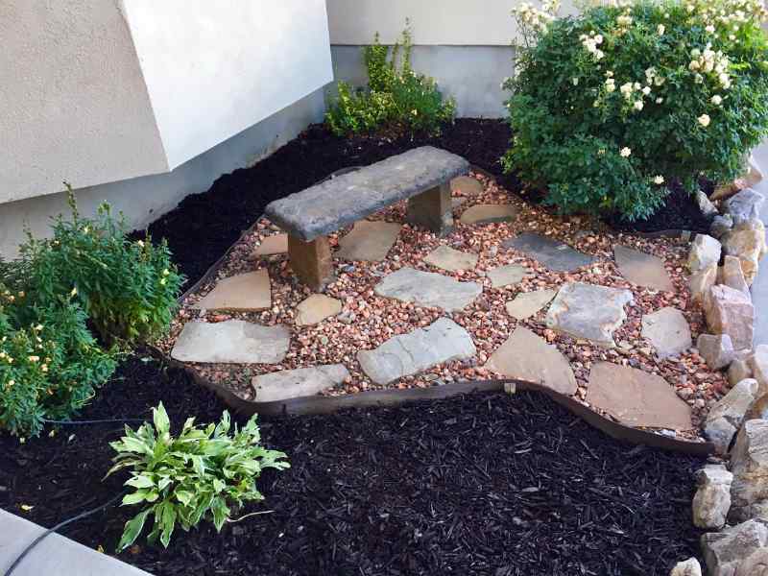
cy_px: 288
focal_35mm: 29
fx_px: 643
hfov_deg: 61.7
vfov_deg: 48.2
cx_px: 384
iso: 32
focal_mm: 4.2
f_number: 2.2
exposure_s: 1/30
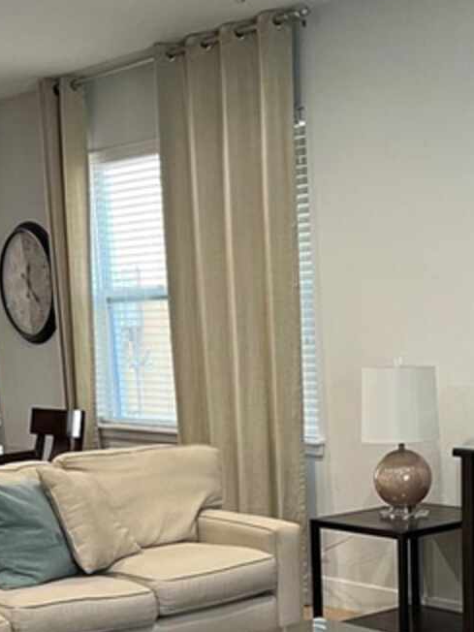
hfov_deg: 21.5
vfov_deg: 27.7
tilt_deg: -9.5
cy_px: 548
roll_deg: +2.3
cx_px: 346
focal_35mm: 68
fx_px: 1242
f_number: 1.5
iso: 160
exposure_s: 1/60
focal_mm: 5.7
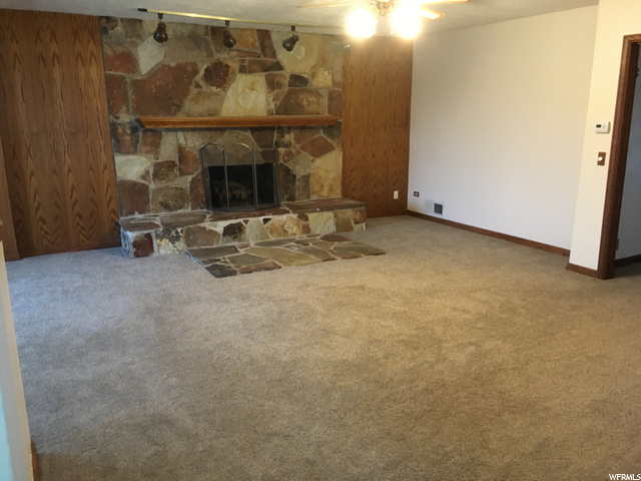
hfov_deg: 61.7
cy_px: 240
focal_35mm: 29
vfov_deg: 48.2
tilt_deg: -10.9
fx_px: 537
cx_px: 320
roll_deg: -1.3
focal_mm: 4.15
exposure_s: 1/24
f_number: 2.2
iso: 200
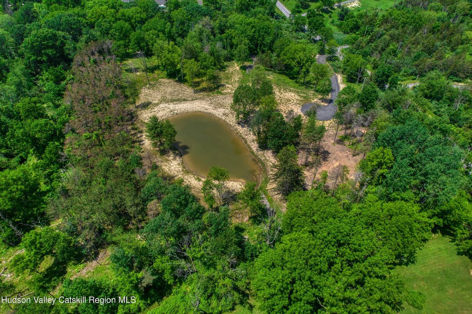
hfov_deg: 78.6
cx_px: 236
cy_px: 157
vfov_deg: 57.2
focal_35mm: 22
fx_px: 288
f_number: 2.8
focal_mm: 8.38
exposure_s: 1/1600
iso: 240
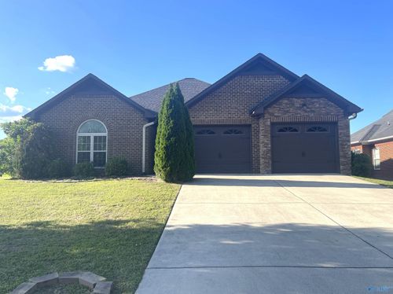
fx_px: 284
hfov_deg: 69.4
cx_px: 196
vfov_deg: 54.8
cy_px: 147
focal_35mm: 25
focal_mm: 5.1
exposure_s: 1/2049
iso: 32
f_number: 1.6
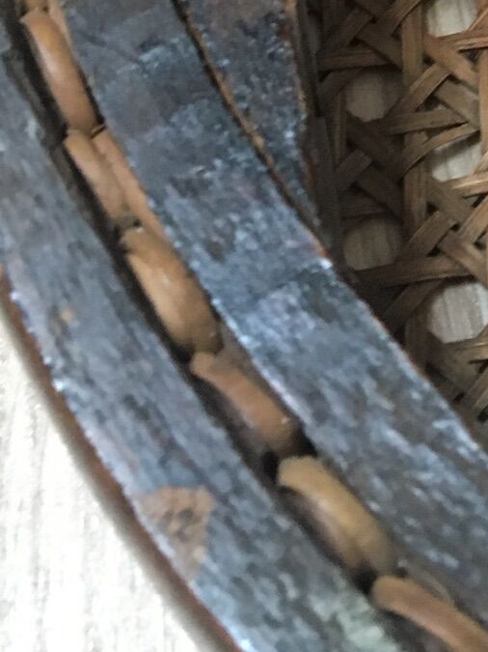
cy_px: -176
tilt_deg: -50.1
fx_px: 1655
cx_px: 617
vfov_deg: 20.5
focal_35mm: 88
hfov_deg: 16.0
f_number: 2.2
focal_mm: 4.15
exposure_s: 1/20
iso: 200
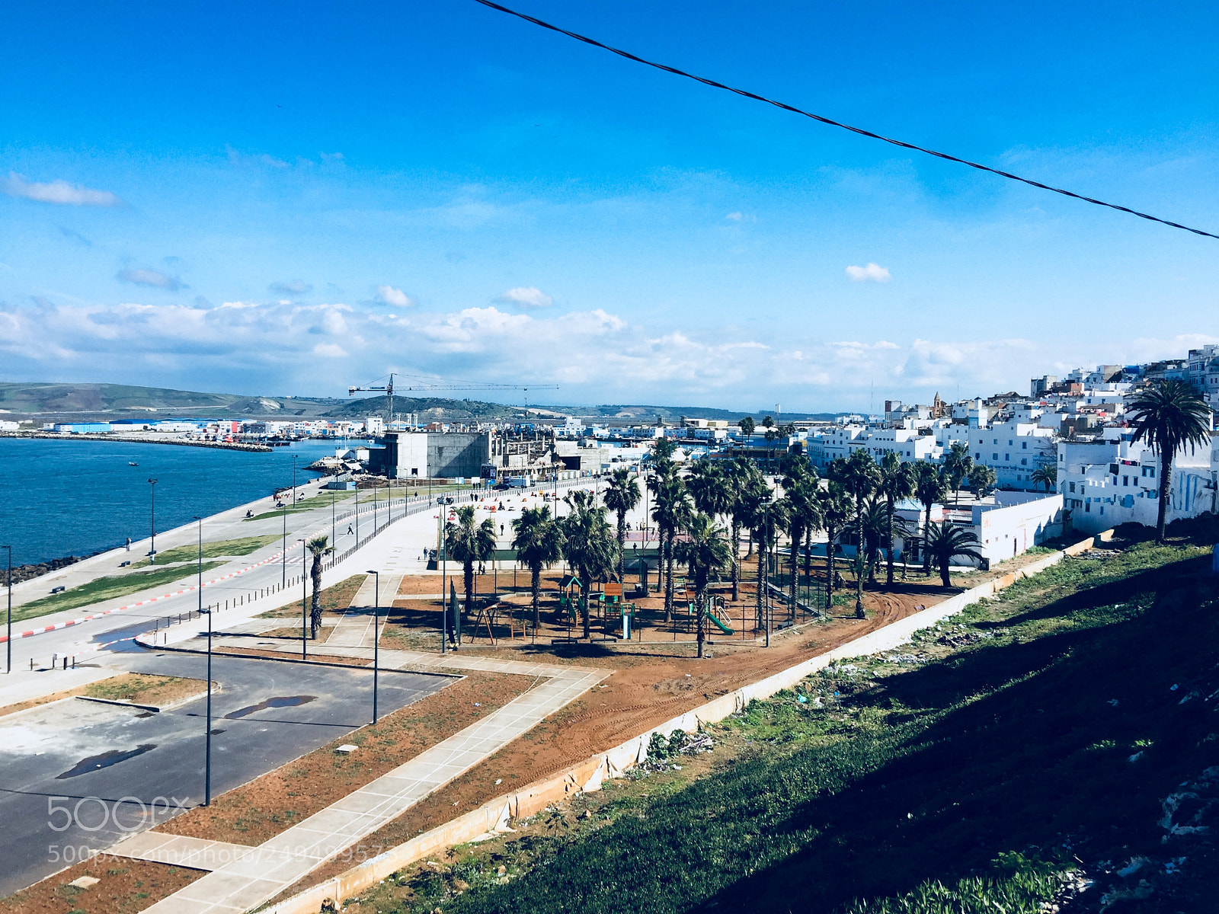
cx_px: 610
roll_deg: -2.0
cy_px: 457
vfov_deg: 48.2
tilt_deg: -2.1
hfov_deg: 61.7
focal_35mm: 29
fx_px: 1021
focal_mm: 4.15
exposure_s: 1/2198
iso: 32
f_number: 2.2
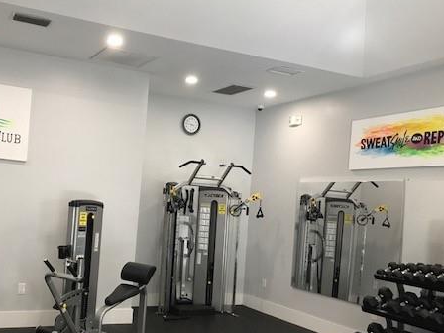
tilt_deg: +1.5
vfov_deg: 35.8
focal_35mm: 40
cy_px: 198
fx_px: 513
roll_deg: -4.3
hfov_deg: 46.0
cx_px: 147
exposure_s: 1/24
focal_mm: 3.99
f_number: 1.8
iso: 40
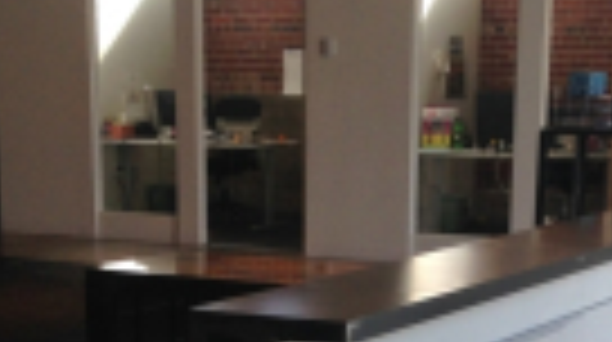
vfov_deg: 10.9
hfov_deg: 20.2
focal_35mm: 106
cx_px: 346
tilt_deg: -15.9
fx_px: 1717
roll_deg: -1.0
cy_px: 531
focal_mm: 4.12
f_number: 2.4
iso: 64
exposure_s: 1/120
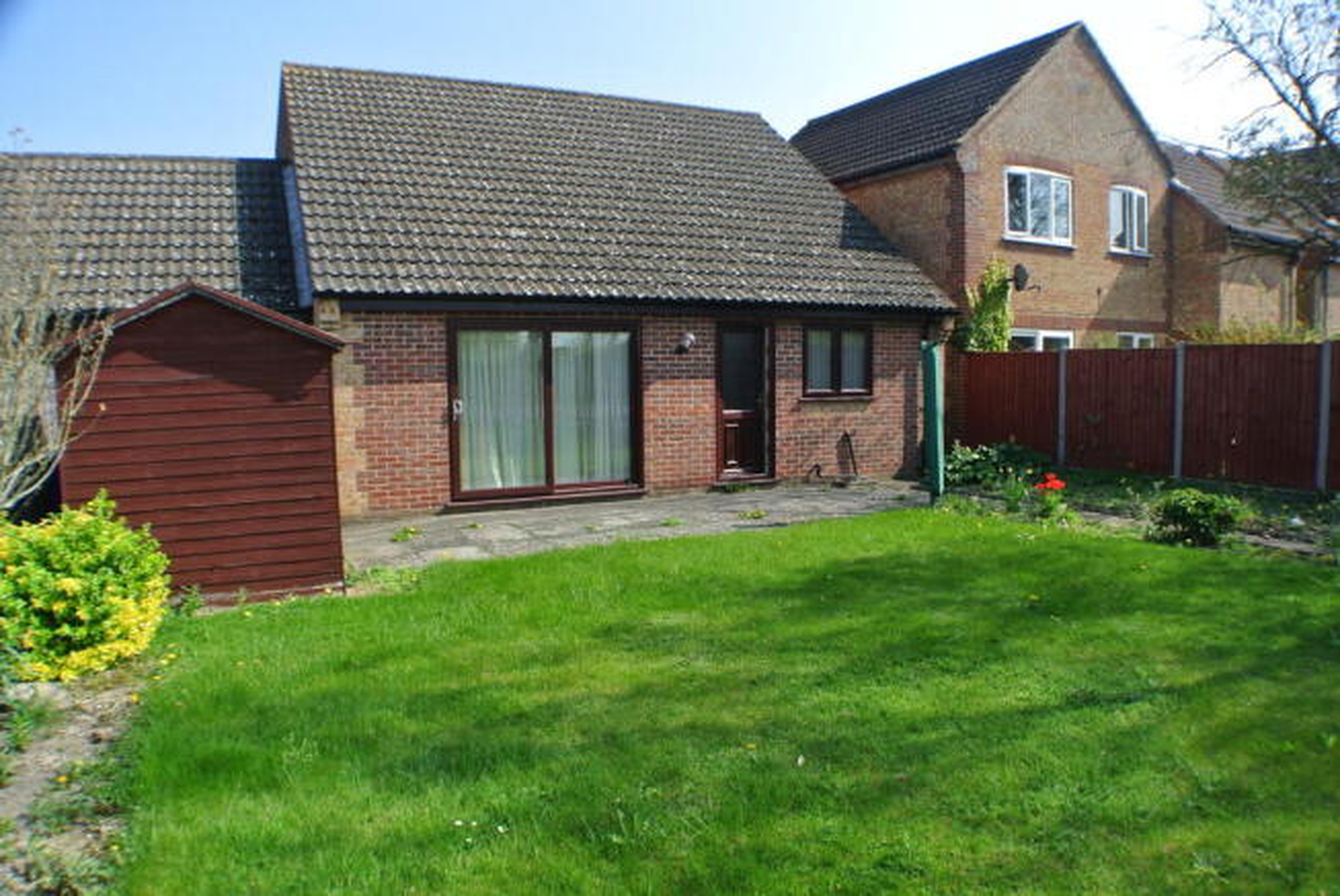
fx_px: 1155
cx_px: 670
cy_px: 448
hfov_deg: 60.2
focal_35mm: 31
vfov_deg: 42.4
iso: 100
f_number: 4.5
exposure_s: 1/400
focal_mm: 11.8
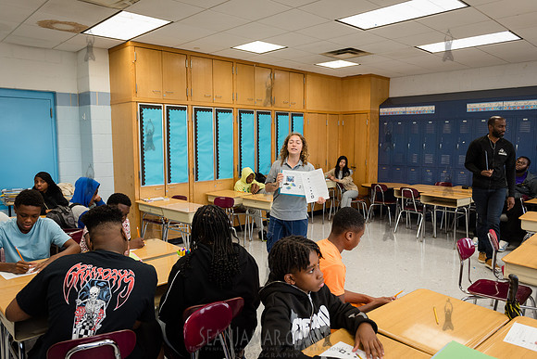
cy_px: 179
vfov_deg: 47.7
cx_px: 268
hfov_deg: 67.1
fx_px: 405
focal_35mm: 27
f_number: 3.5
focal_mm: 27
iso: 1000
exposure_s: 1/160
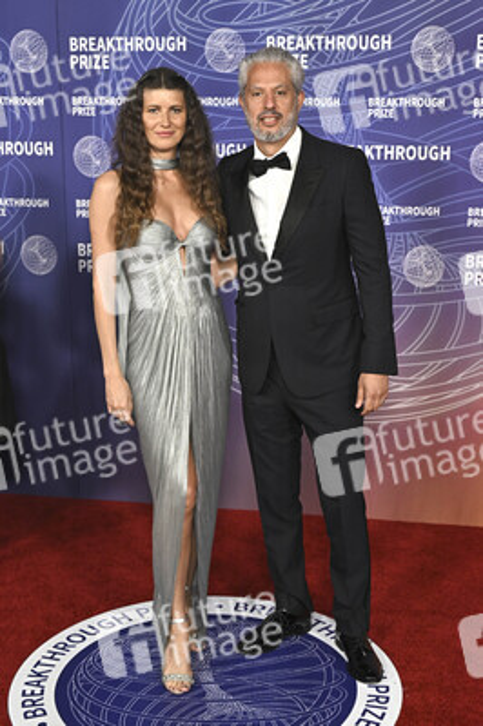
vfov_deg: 42.8
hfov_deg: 29.2
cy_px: 363
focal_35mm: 46
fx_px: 927
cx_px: 242
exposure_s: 1/320
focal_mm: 46
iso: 2000
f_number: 4
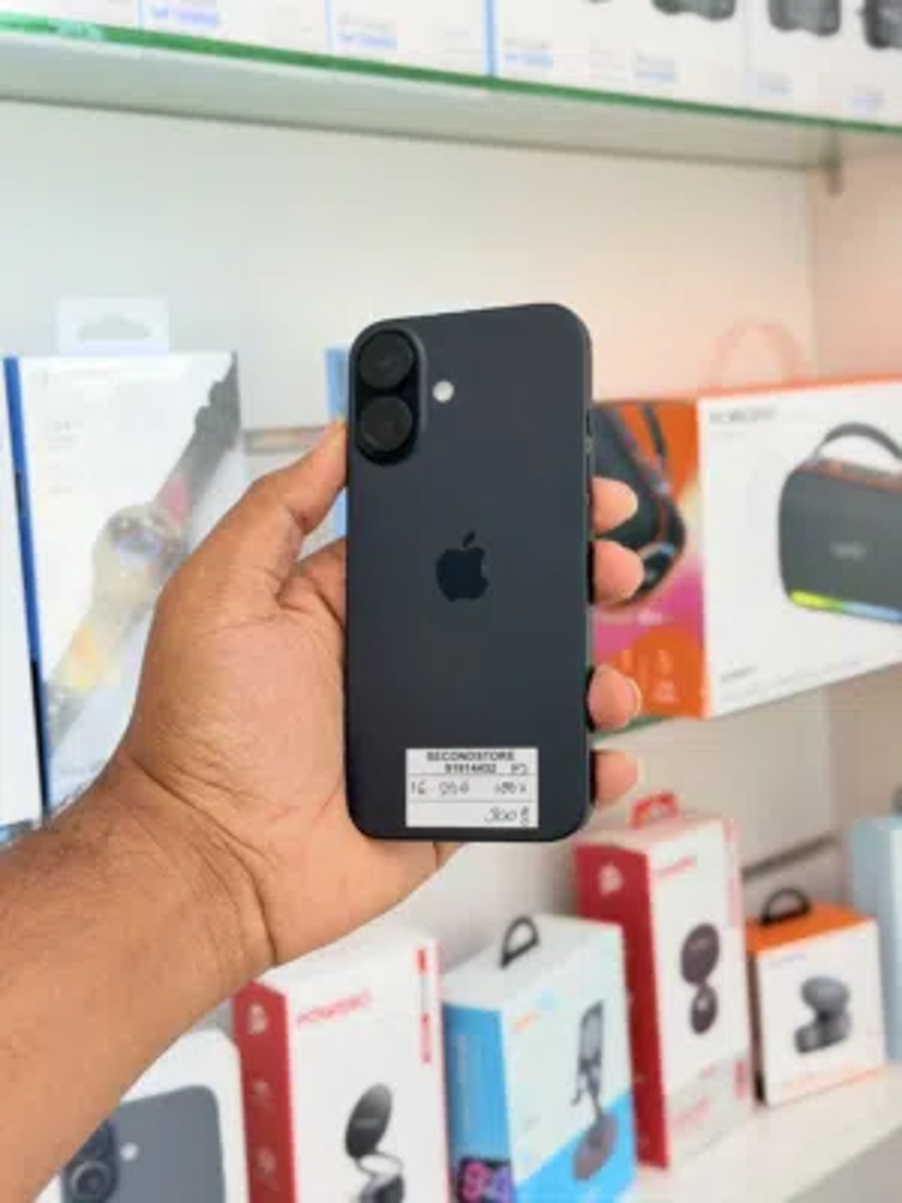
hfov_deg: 30.3
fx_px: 1668
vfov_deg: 39.7
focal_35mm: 48
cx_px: 451
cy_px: 602
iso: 80
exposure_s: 1/460
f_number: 1.78
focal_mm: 6.76
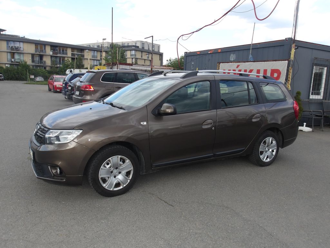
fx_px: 257
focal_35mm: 27
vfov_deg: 51.4
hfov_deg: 65.3
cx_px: 165
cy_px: 124
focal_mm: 4.9
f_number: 3
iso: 100
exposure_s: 1/492
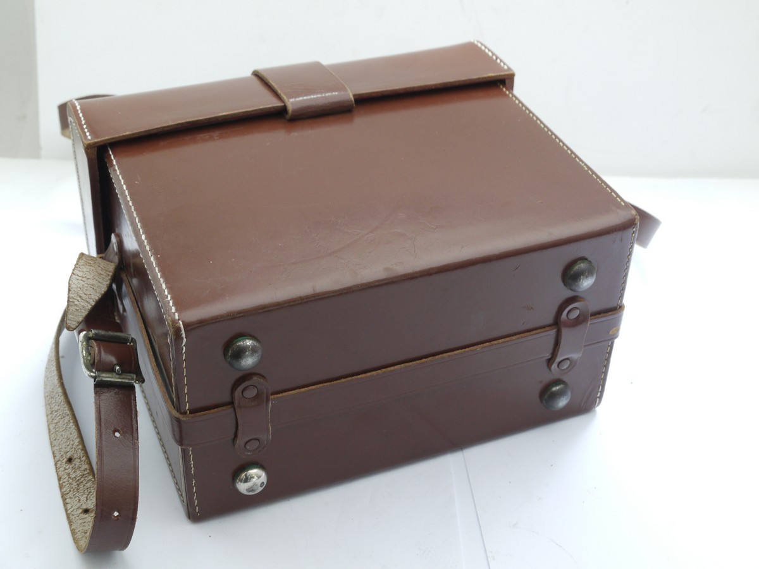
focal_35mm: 52
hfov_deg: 36.8
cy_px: 284
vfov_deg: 28.0
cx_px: 380
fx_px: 1140
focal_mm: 26
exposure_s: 1/5
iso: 400
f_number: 10
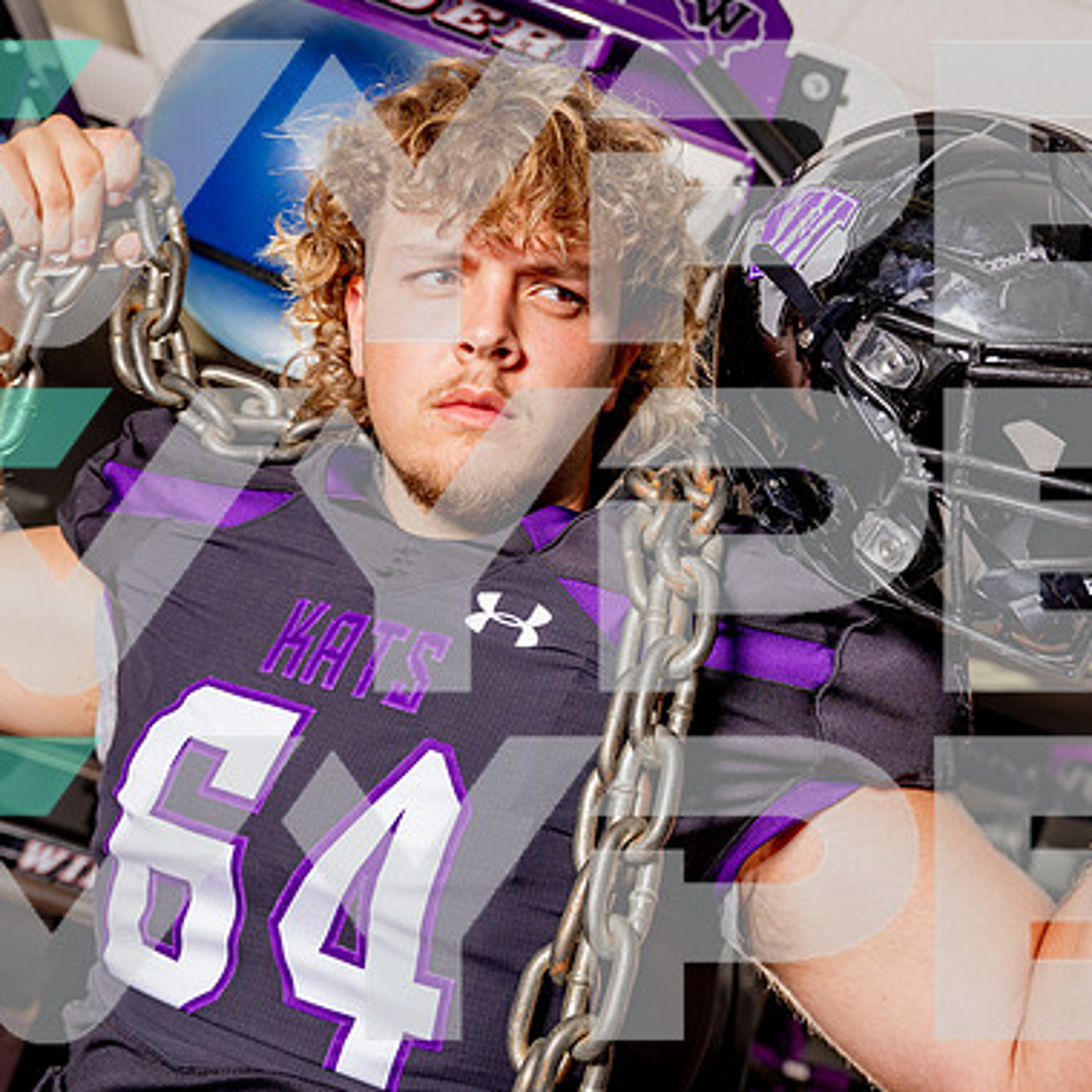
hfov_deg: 35.4
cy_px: 542
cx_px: 543
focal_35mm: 48
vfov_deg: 35.4
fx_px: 1713
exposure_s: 1/200
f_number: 5.6
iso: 100
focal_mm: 37
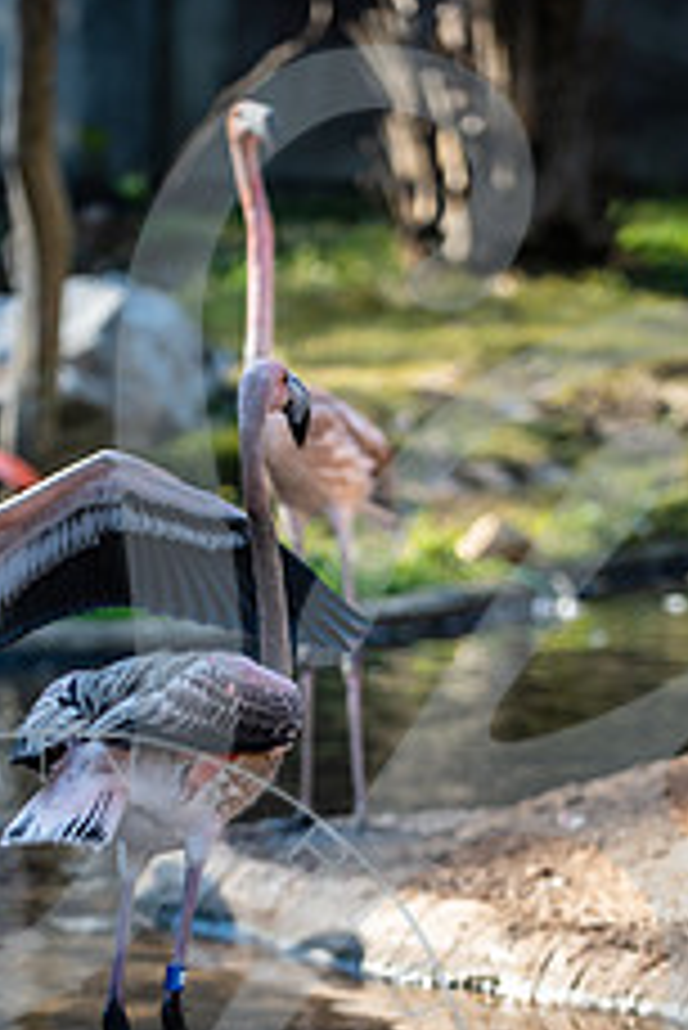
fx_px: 6755
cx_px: 265
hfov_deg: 5.8
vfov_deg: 8.7
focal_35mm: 236
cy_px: 805
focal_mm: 120
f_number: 2.8
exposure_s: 1/400
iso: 200
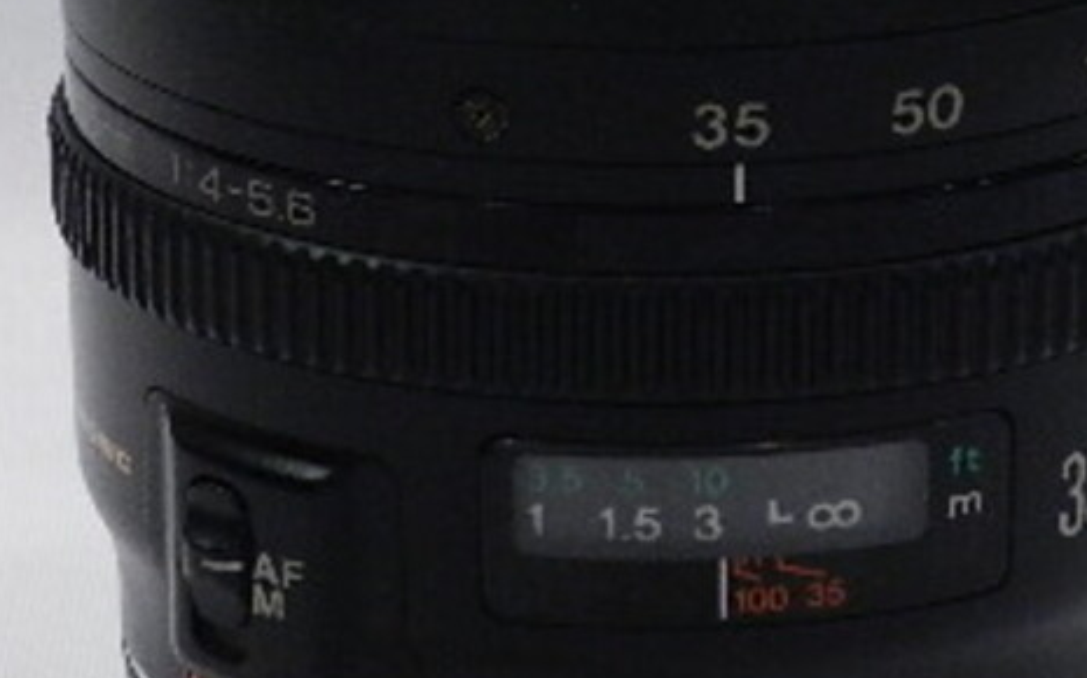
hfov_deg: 9.1
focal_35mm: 230
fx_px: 6809
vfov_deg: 5.7
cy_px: 79
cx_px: 718
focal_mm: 14.9
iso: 800
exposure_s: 1/80
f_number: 4.4
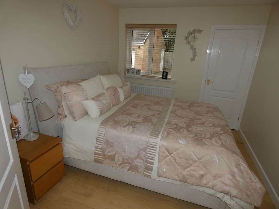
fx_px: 161
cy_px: 104
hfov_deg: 81.7
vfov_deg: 66.0
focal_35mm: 20
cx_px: 140
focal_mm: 3.6
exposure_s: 1/60
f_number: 2.8
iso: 125
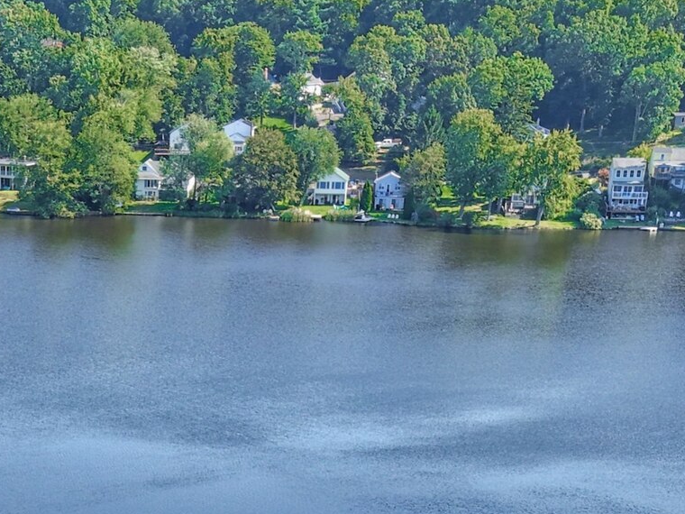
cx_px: 50
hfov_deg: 19.8
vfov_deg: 13.3
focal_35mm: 97
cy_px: 994
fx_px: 1919
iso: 100
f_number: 1.8
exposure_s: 1/400
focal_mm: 8.7
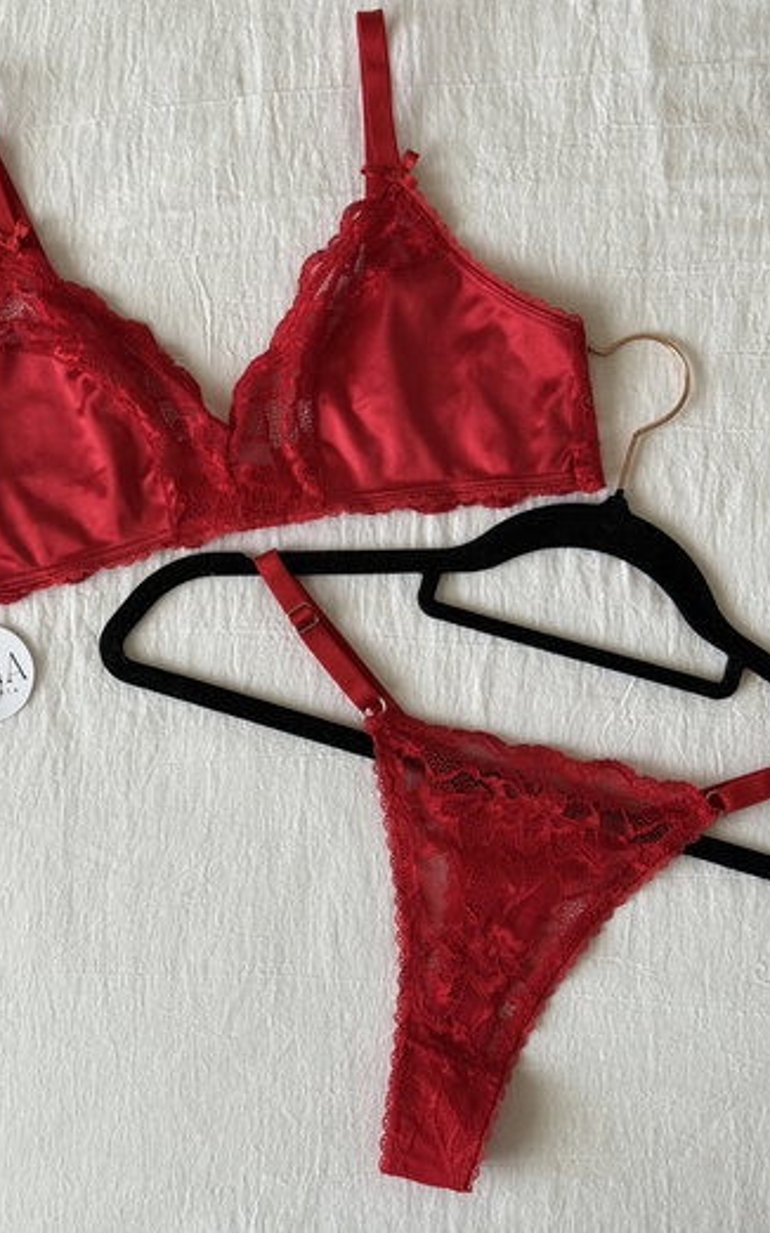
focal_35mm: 52
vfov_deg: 38.9
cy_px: 606
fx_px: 1747
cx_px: 333
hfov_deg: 24.8
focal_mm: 6.76
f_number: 1.78
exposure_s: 1/60
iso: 125
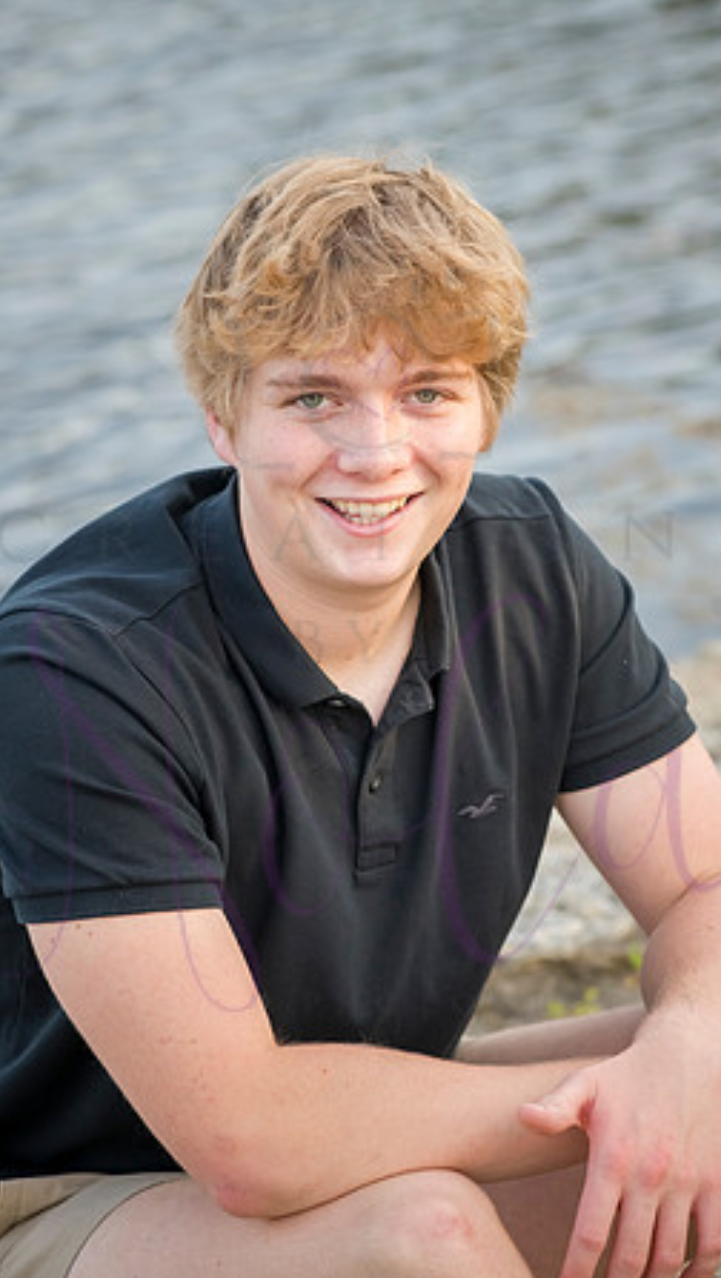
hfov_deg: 10.3
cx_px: 378
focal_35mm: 118
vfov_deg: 18.1
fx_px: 4004
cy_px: 638
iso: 800
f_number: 7.1
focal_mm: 112
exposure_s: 1/640
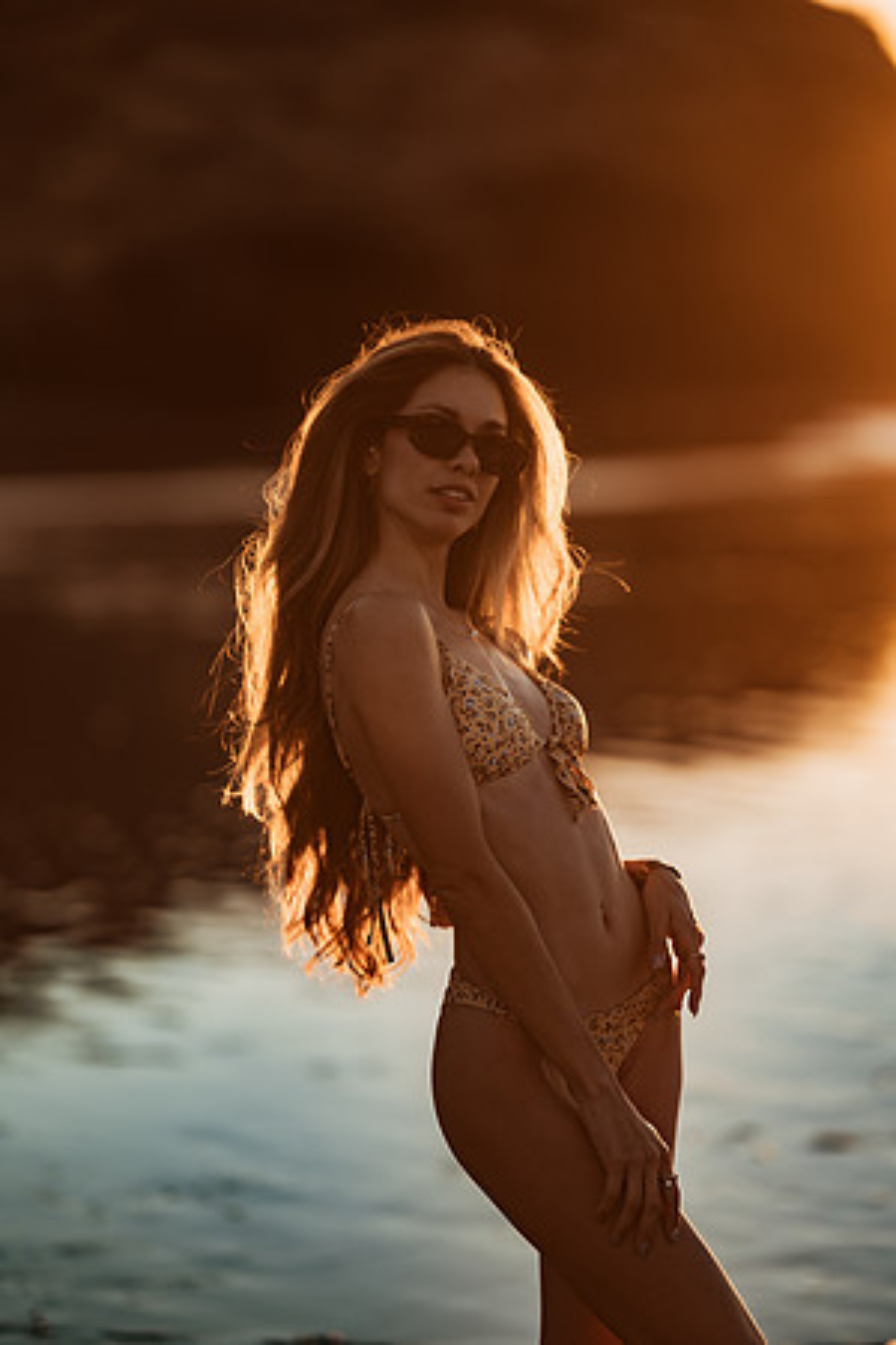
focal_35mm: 135
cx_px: 448
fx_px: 5040
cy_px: 672
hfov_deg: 10.2
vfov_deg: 15.2
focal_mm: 135
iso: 100
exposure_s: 1/1600
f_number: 1.8
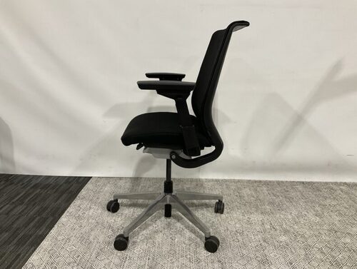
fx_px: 300
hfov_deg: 61.6
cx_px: 178
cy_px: 134
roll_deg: -1.6
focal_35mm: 29
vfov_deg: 48.4
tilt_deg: -14.7
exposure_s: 1/50
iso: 100
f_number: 1.8
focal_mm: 3
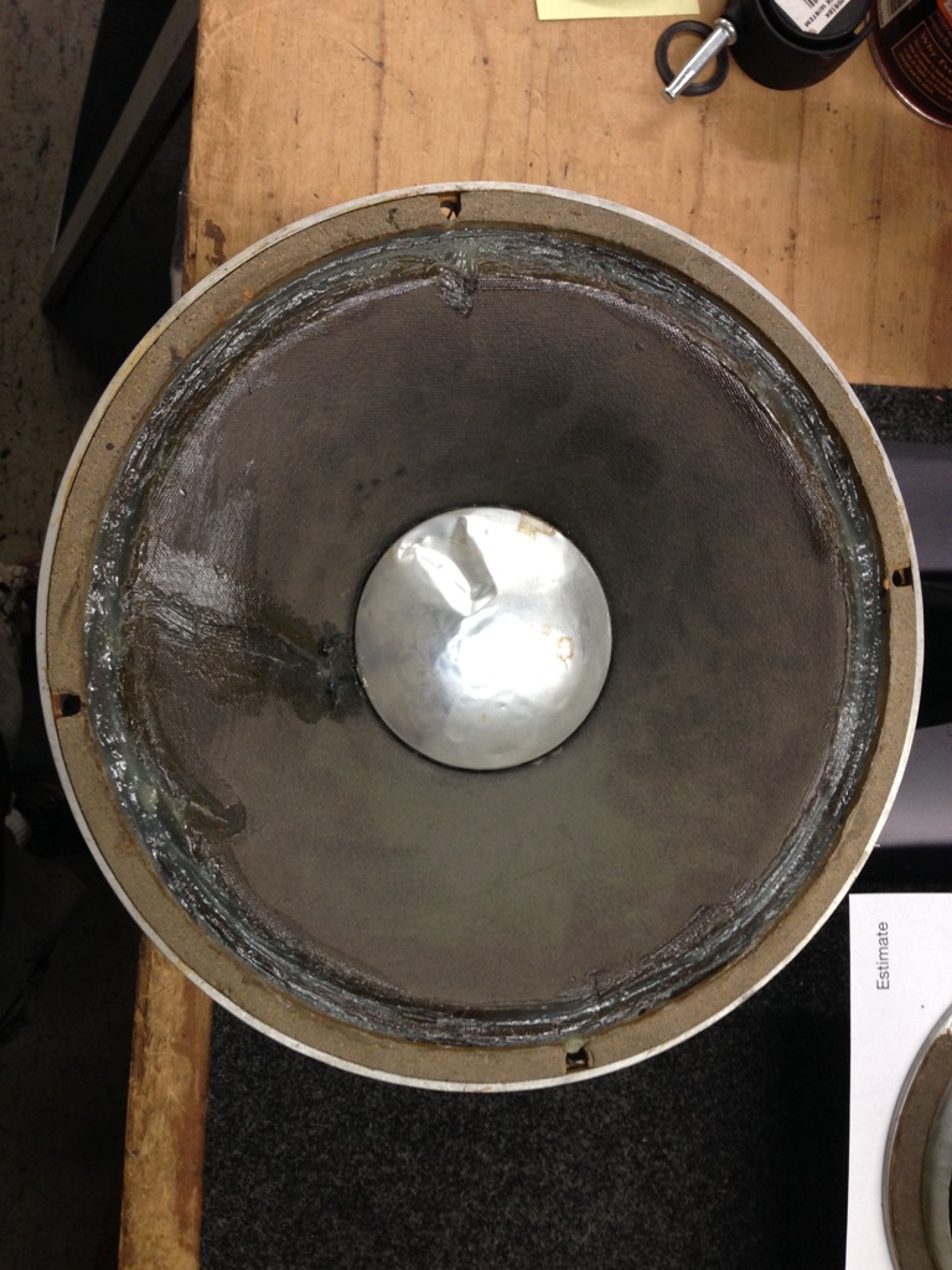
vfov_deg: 55.4
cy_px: 635
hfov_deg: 42.9
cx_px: 476
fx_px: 1210
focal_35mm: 33
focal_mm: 4.12
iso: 80
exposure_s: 1/20
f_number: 2.4
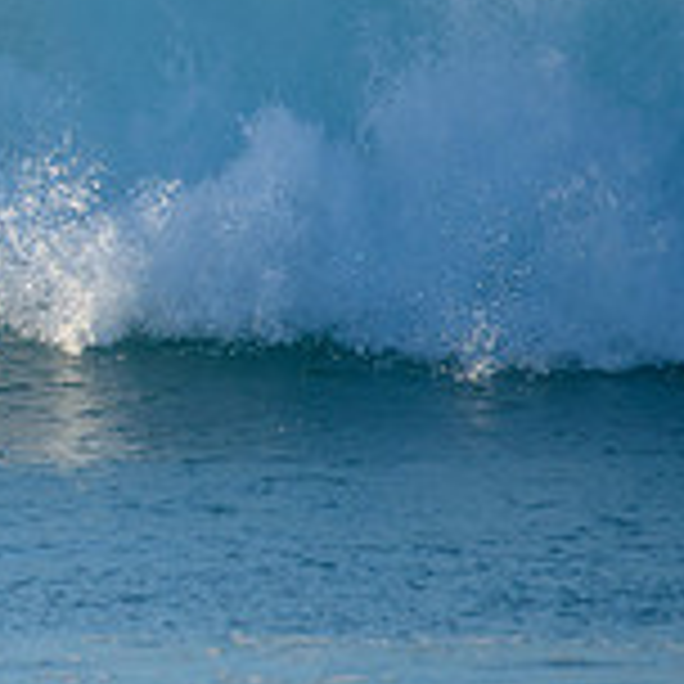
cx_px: -590
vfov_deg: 1.0
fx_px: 39033
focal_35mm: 1746
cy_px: 145
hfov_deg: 1.0
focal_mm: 500
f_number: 5.6
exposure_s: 1/2000
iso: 500
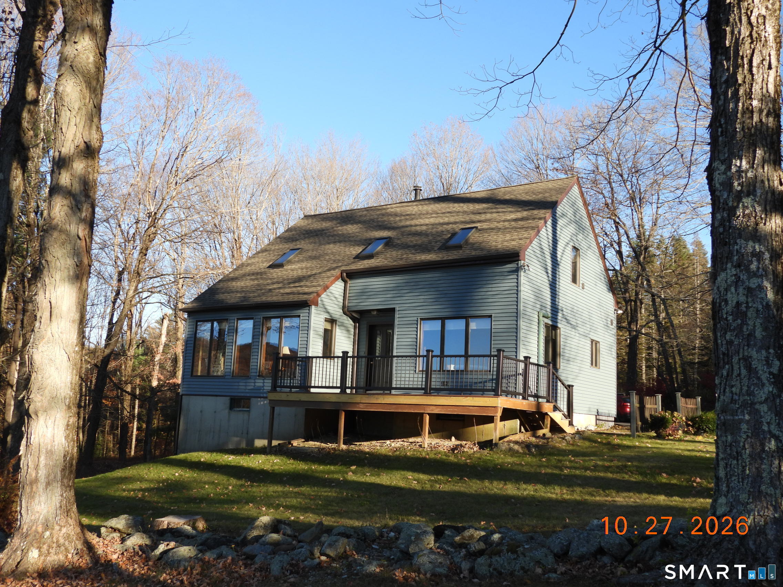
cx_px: 392
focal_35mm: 33
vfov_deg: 42.9
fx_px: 746
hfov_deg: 55.4
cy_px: 294
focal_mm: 5.9
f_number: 3.2
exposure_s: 1/400
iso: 100
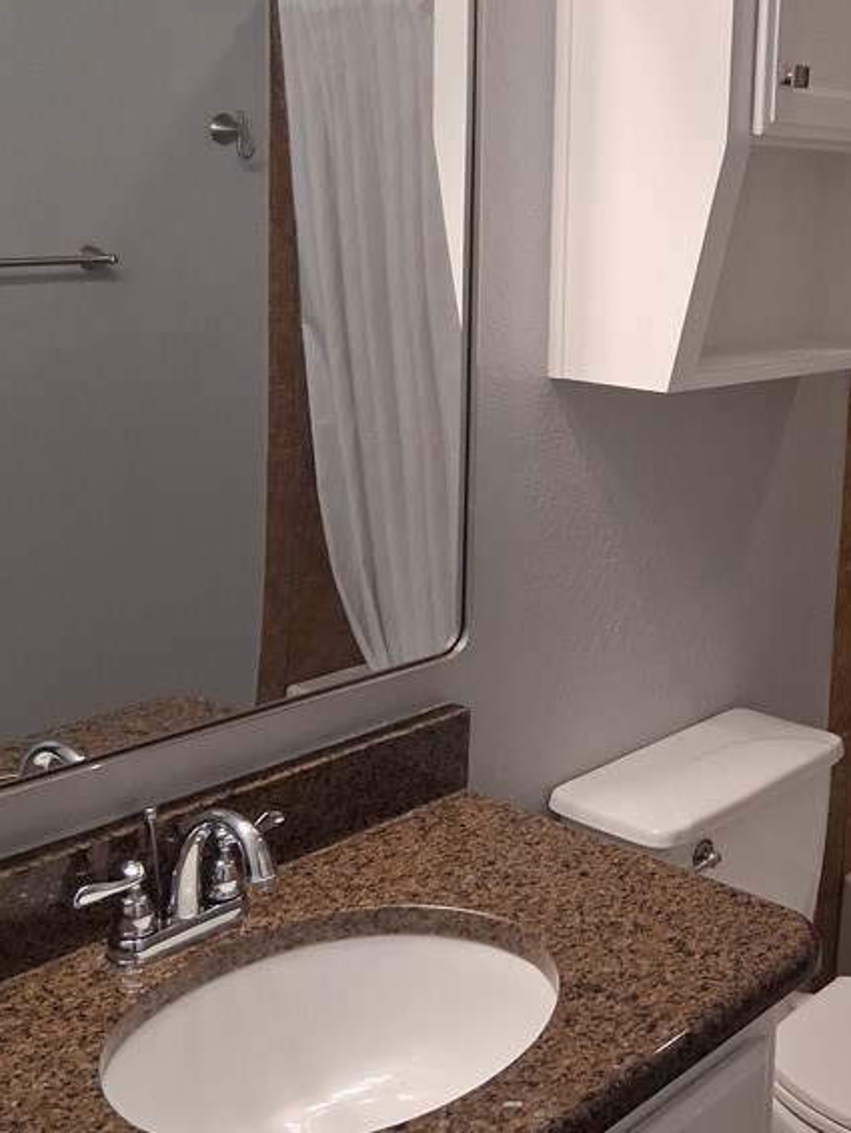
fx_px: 1539
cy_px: 460
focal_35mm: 47
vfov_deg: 40.3
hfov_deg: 30.0
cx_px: 701
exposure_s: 1/100
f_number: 1.8
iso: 320
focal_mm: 3.98
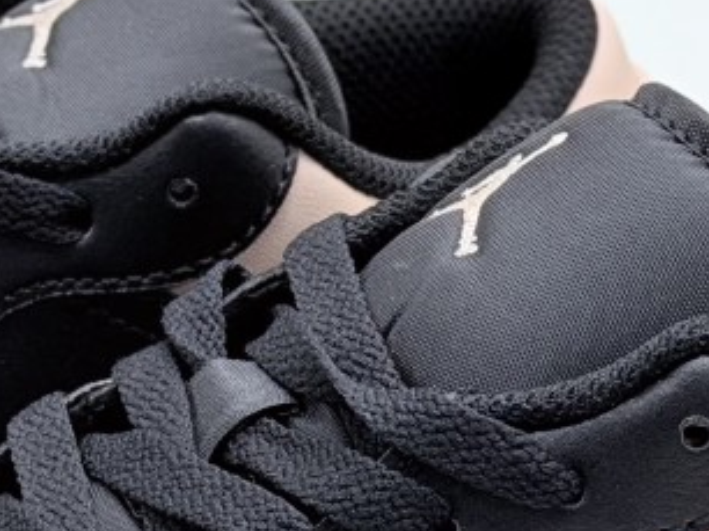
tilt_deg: -21.9
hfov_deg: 28.9
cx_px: 444
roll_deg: +0.4
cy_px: 260
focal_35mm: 67
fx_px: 1371
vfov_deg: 21.9
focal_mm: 6.76
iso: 64
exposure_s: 1/523
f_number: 1.78
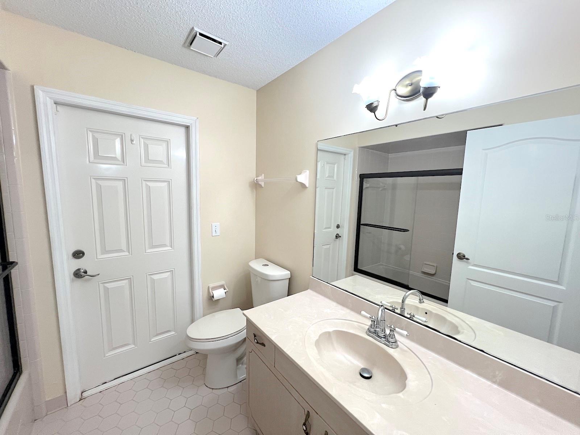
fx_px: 218
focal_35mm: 13
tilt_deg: -6.8
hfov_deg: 106.2
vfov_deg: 89.9
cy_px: 218
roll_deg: -1.1
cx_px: 290
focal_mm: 1.57
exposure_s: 1/120
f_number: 1.8
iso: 160
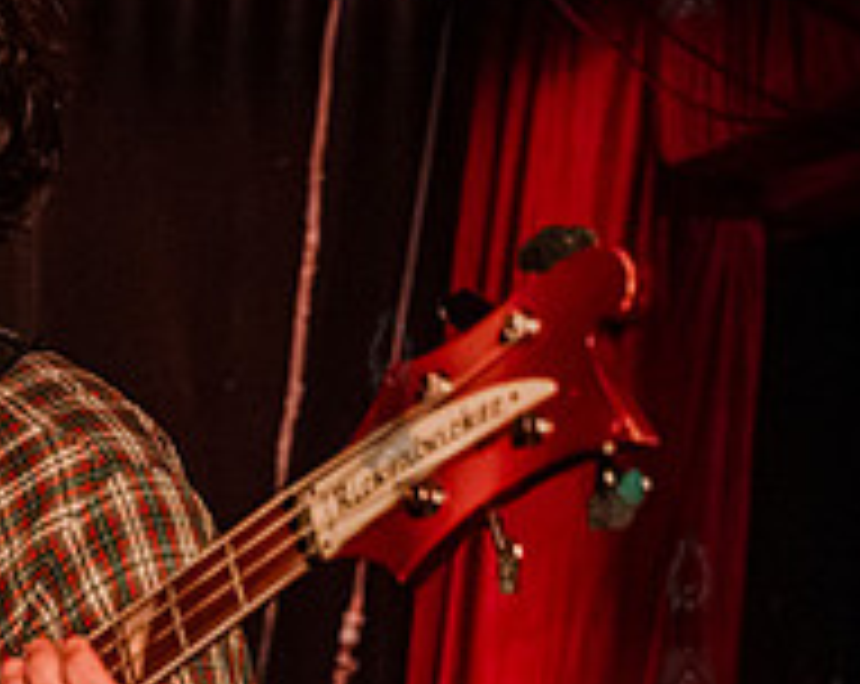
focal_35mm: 148
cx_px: -287
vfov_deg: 10.3
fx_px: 3759
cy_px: 631
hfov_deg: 12.6
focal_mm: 49
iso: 16000
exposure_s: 1/200
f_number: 3.2
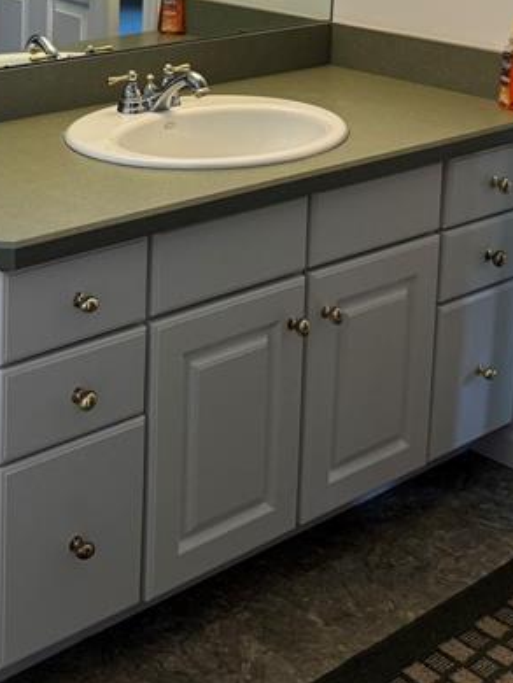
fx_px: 1243
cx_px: 4
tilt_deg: -9.7
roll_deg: -0.1
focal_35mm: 63
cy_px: 12
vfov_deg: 28.9
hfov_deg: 22.4
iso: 200
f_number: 1.78
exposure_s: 1/120
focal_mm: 6.76
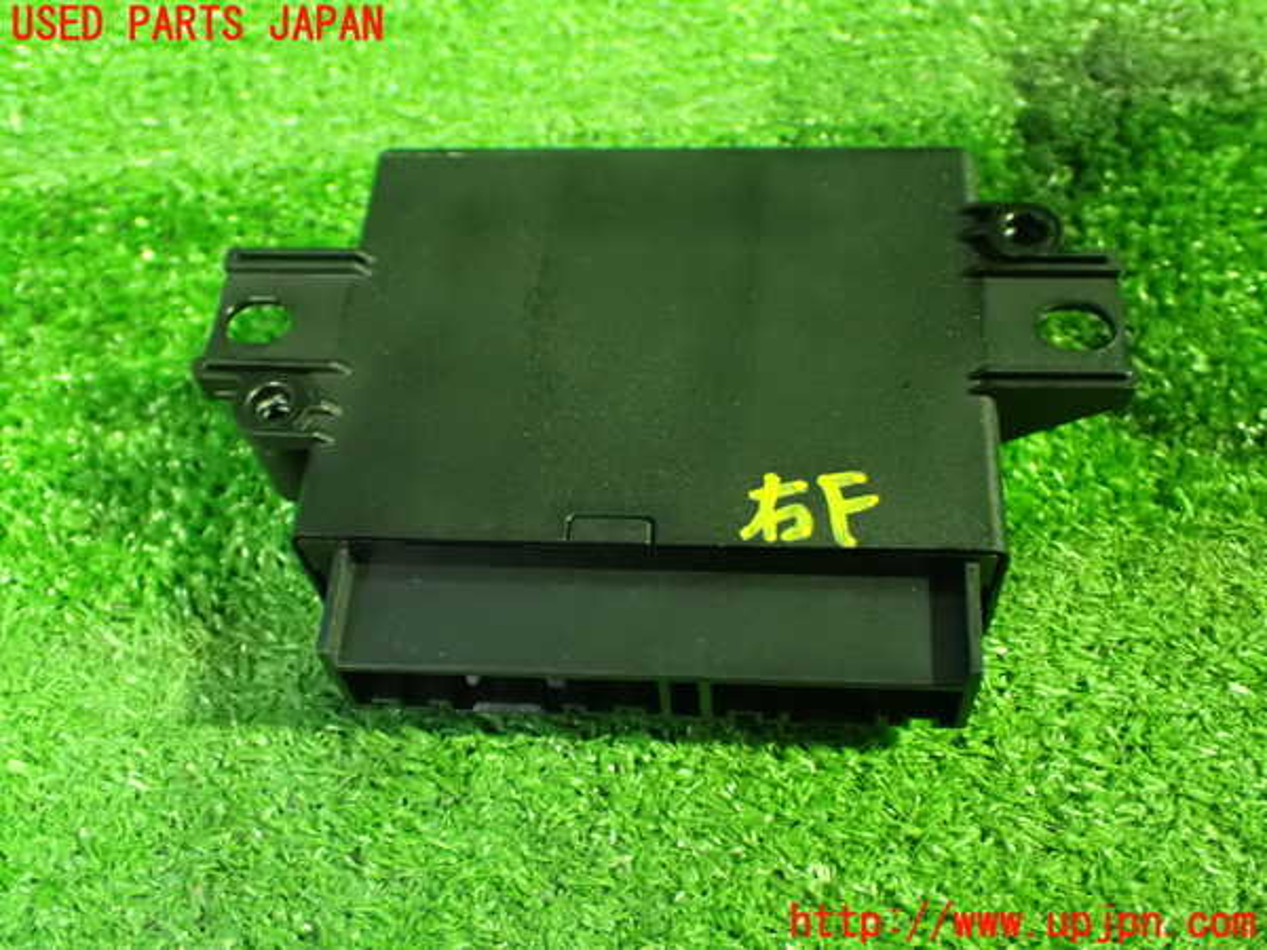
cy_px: 475
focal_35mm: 38
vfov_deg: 37.7
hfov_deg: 49.0
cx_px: 634
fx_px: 1391
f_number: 2.7
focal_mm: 6.83
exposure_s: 1/20
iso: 1600
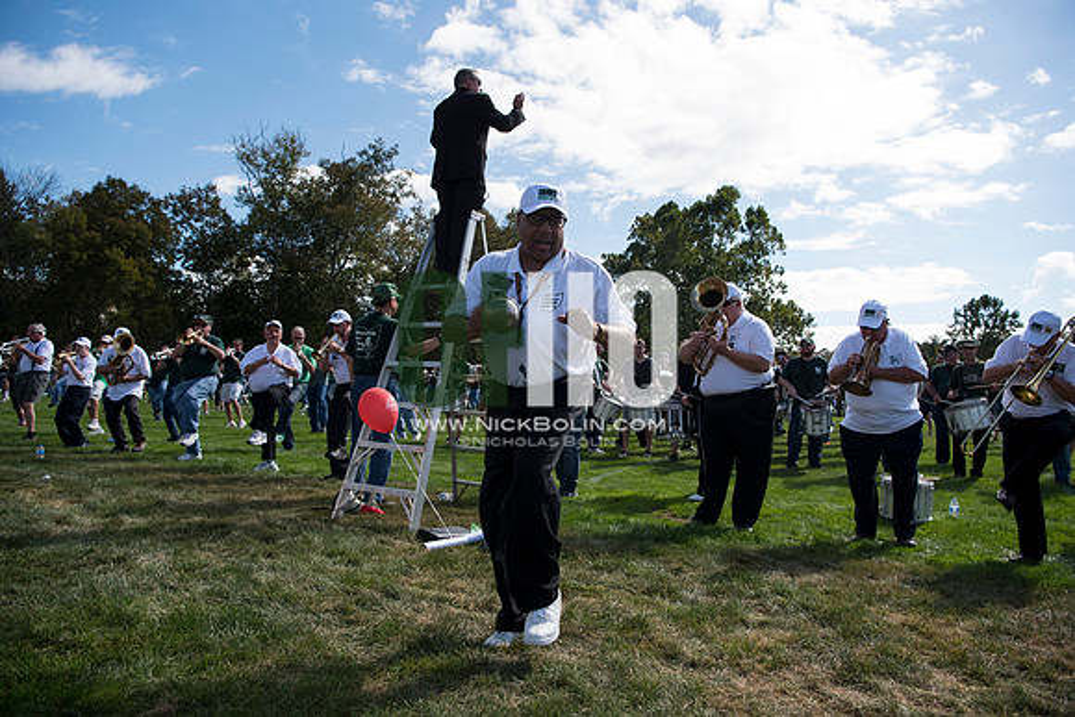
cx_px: 538
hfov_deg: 73.7
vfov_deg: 53.2
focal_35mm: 24
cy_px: 358
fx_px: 717
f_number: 4.5
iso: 250
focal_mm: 24
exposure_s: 1/1600
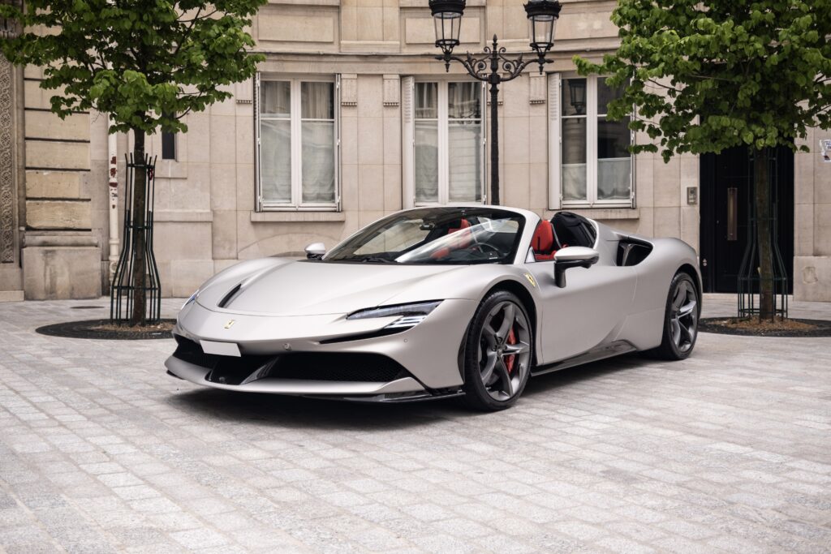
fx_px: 946
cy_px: 277
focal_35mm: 41
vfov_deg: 32.6
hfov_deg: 47.4
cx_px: 416
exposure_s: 1/320
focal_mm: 27
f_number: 2.8
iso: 160
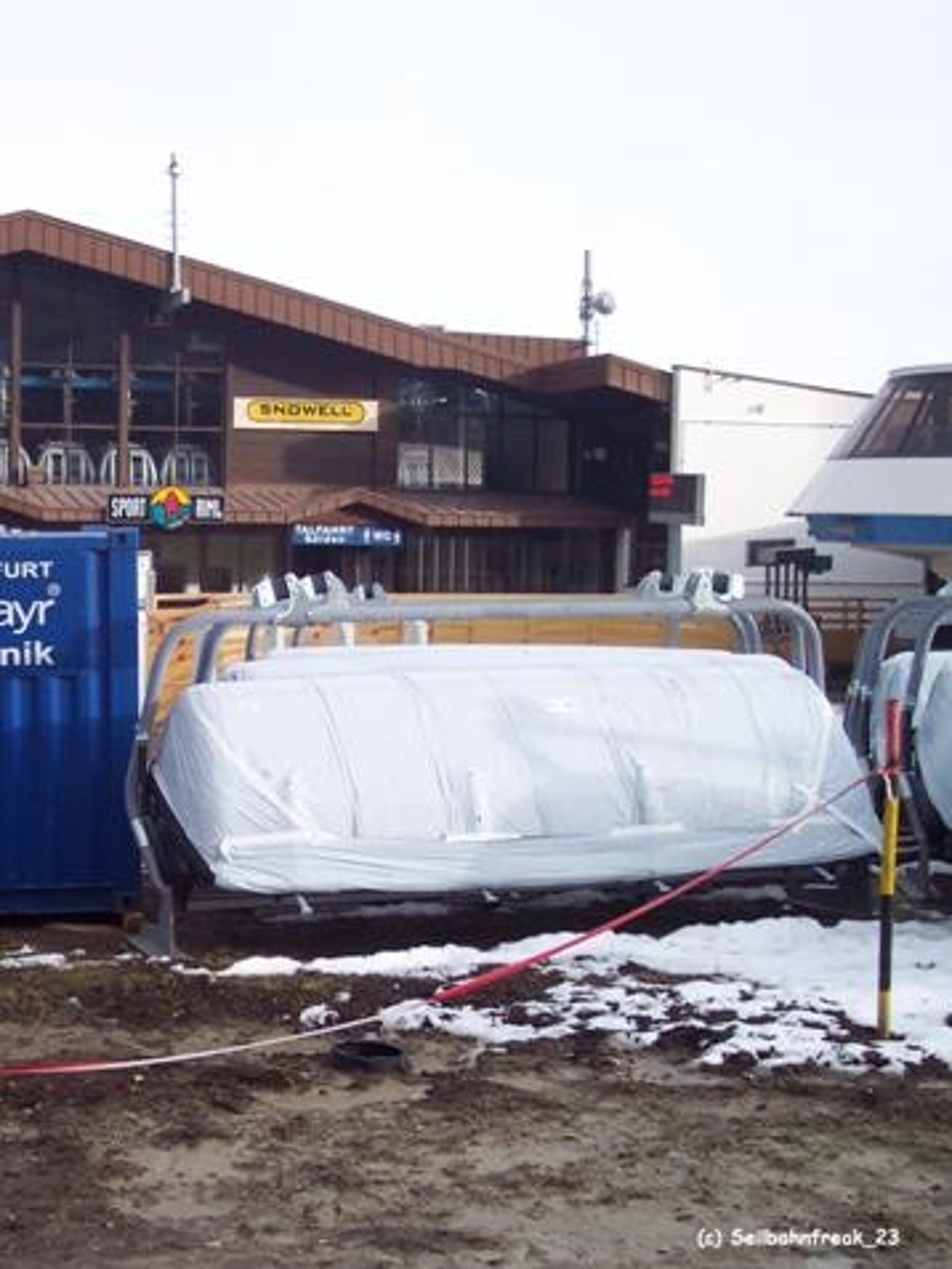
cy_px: 633
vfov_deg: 37.5
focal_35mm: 51
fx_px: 1869
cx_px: 128
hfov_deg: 27.7
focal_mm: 8
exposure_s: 1/700
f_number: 2.8
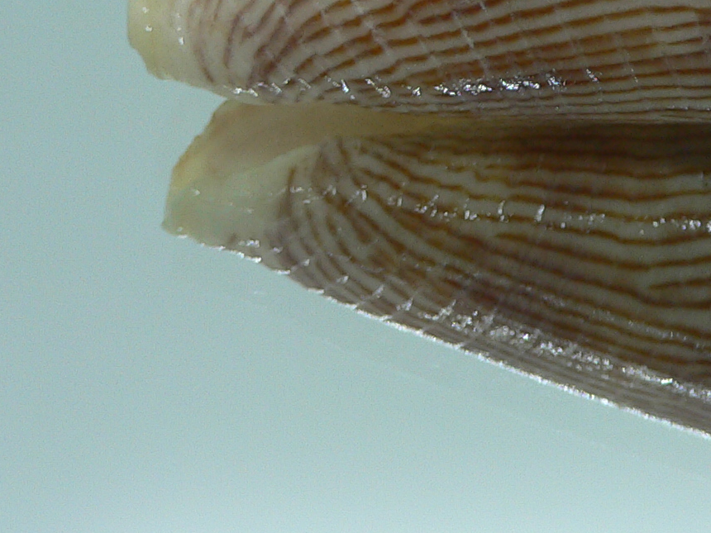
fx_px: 1684
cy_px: -29
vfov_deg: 17.5
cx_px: 637
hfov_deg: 23.2
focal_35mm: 82
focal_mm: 4.6
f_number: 2.8
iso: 80
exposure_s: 1/60
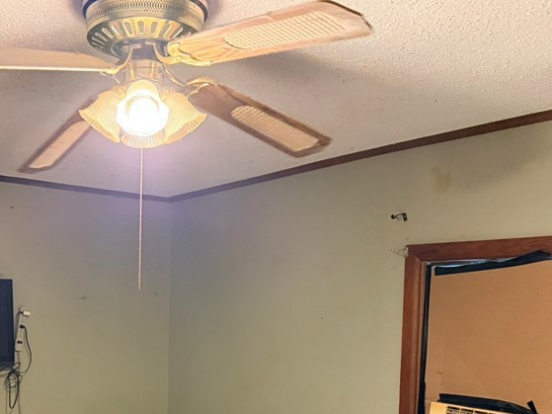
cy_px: 351
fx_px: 701
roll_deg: -1.5
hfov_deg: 41.8
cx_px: 144
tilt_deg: -3.1
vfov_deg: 31.7
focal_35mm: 44
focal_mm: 6.76
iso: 800
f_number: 1.78
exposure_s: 1/40
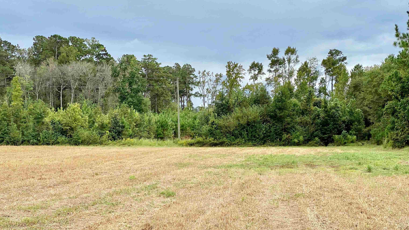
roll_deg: -0.2
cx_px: 204
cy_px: 139
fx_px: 618
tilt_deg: -0.5
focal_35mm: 57
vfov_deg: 21.0
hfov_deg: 36.6
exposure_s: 1/1020
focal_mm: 6
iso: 20
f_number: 2
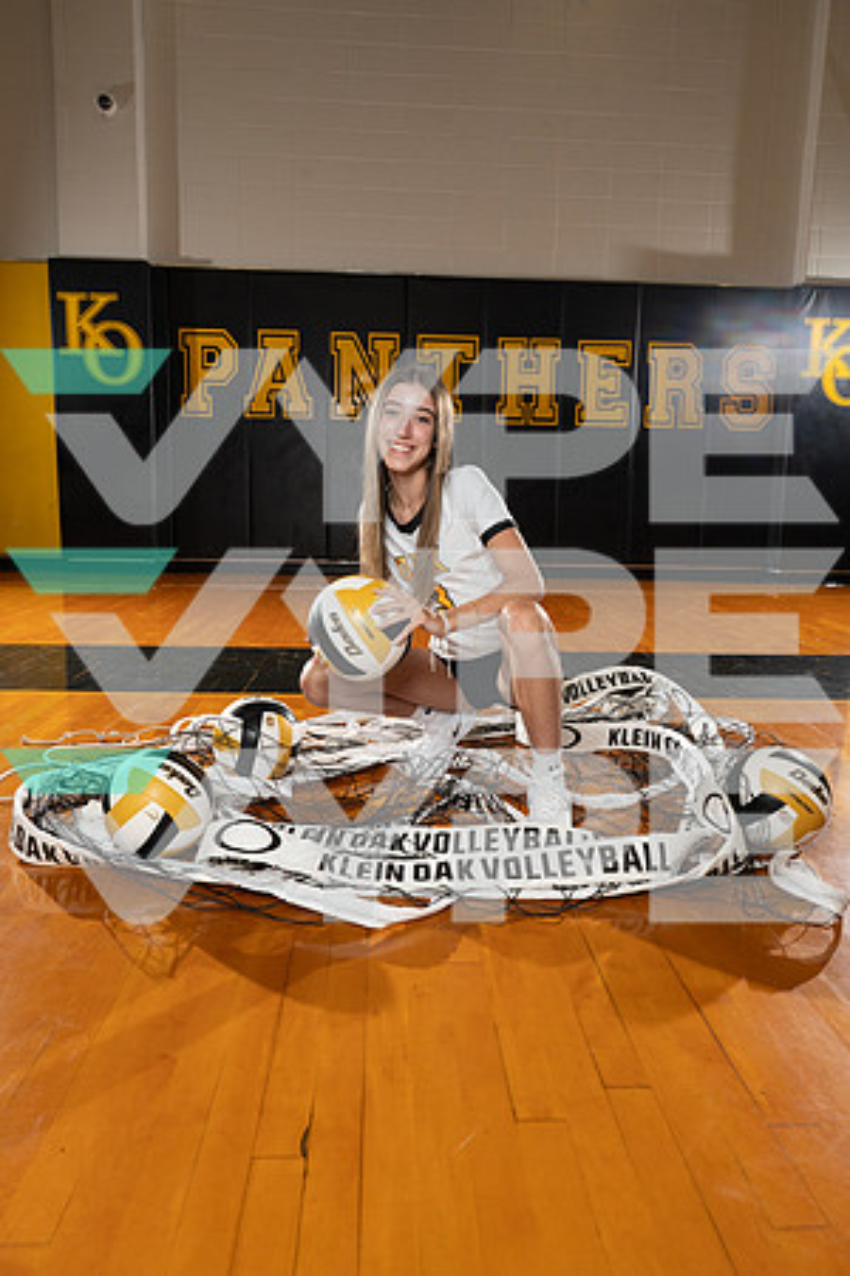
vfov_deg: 71.5
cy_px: 638
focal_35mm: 25
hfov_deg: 51.3
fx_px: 885
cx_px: 425
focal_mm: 25
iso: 1000
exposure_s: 1/250
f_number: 8
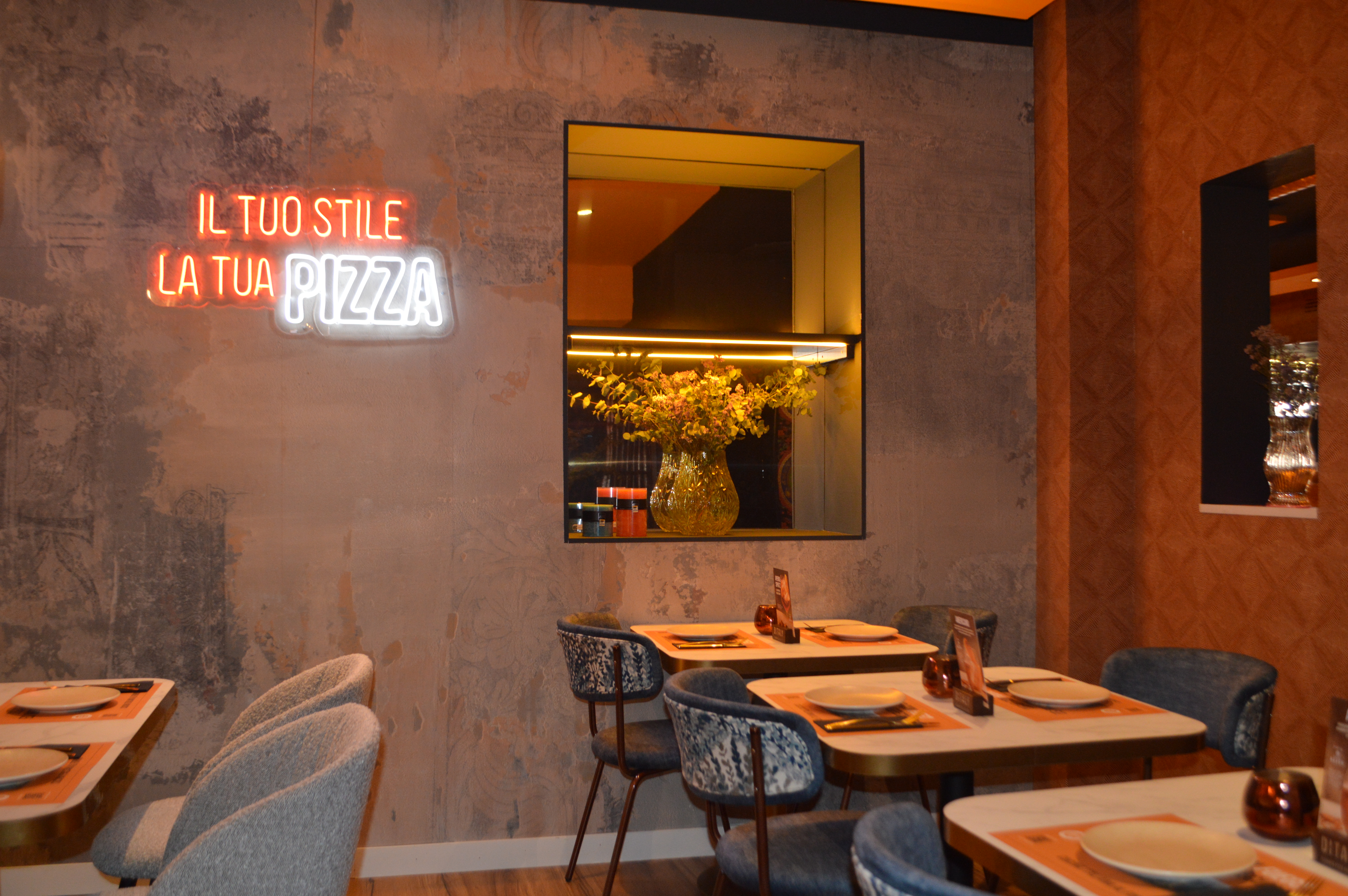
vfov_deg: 39.9
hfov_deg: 57.3
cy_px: 448
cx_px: 674
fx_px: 1235
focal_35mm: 33
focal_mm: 22
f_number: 3.8
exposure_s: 1/60
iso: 640
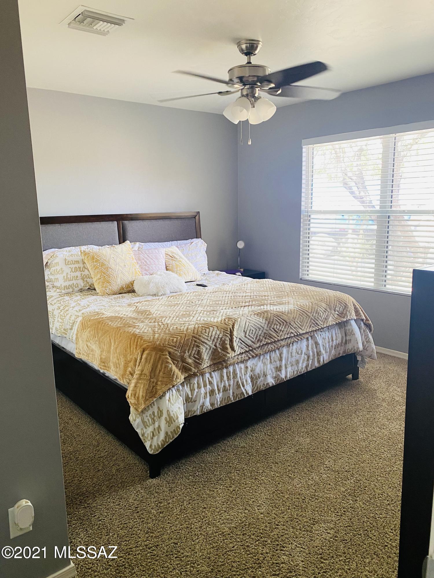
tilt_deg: -11.0
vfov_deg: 67.3
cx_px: 217
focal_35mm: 26
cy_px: 289
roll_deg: +1.1
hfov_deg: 53.1
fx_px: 435
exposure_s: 1/60
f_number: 1.8
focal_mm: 4.25
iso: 160
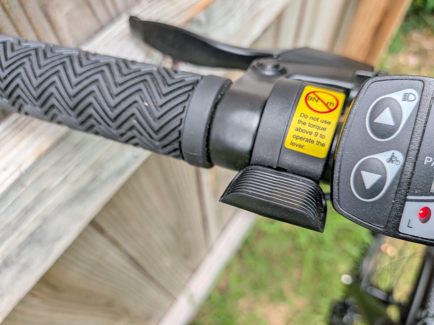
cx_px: 217
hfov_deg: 71.6
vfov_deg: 56.8
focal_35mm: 24
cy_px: 162
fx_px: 301
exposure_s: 1/272
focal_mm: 4.53
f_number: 1.7
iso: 33
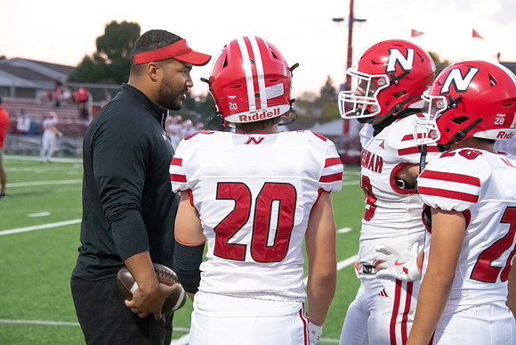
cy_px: 172
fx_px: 1434
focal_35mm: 100
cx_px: 258
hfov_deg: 20.4
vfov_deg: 13.7
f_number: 7.1
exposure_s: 1/500
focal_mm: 100
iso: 10000
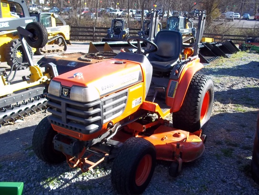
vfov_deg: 39.7
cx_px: 130
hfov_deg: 51.4
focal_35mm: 36
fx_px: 269
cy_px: 98
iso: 80
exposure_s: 1/320
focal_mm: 6.5
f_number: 3.1
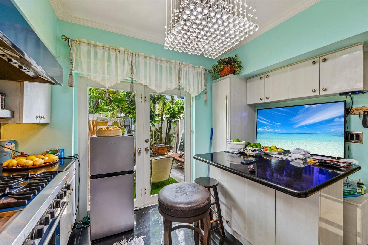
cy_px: 122
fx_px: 143
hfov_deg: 104.3
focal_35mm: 14
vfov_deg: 81.2
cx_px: 184
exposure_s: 1/8
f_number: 9
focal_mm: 14
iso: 200
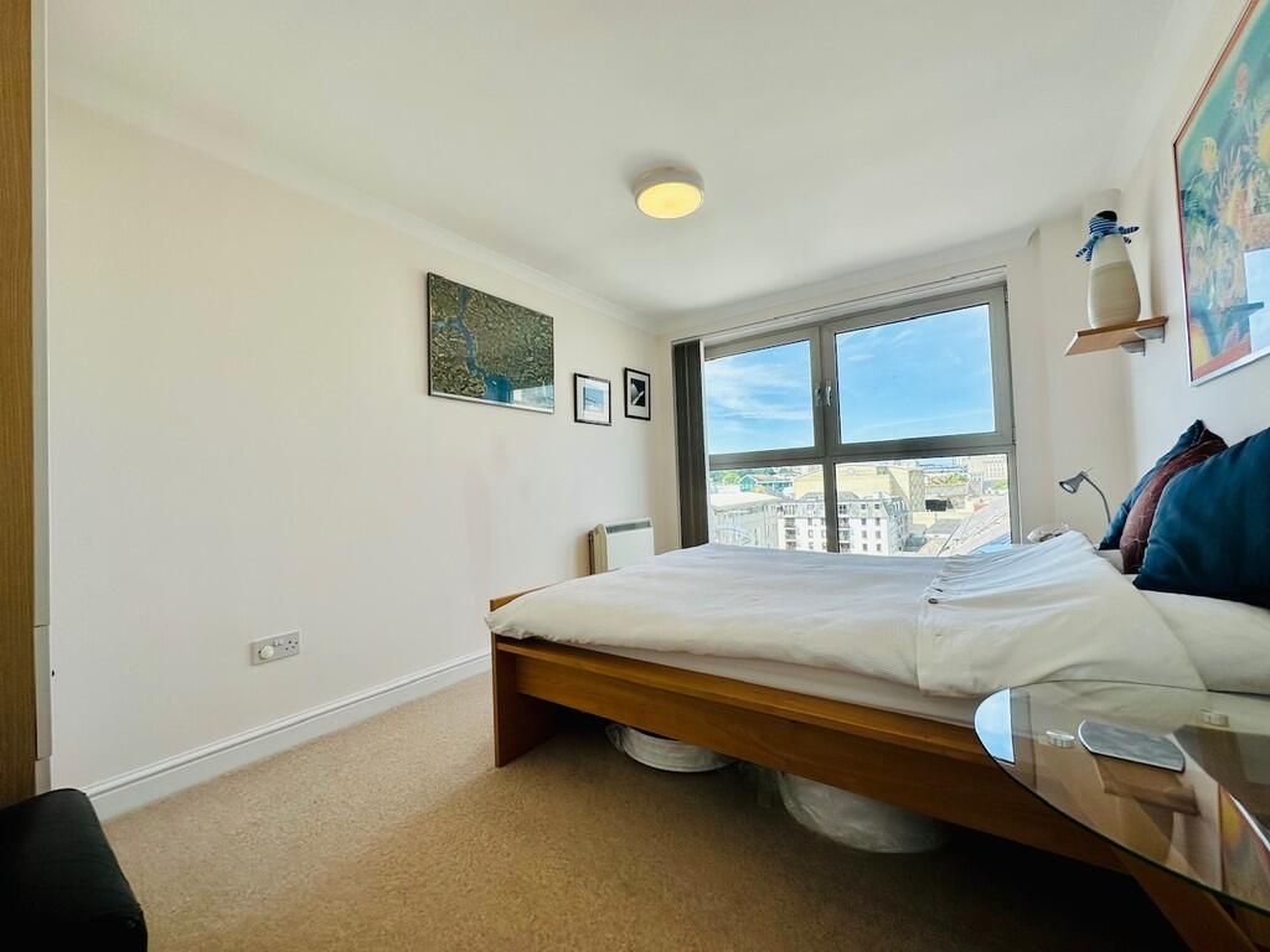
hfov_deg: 102.1
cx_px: 635
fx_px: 514
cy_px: 476
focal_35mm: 14
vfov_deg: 85.7
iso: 40
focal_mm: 2.22
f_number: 2.2
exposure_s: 1/428
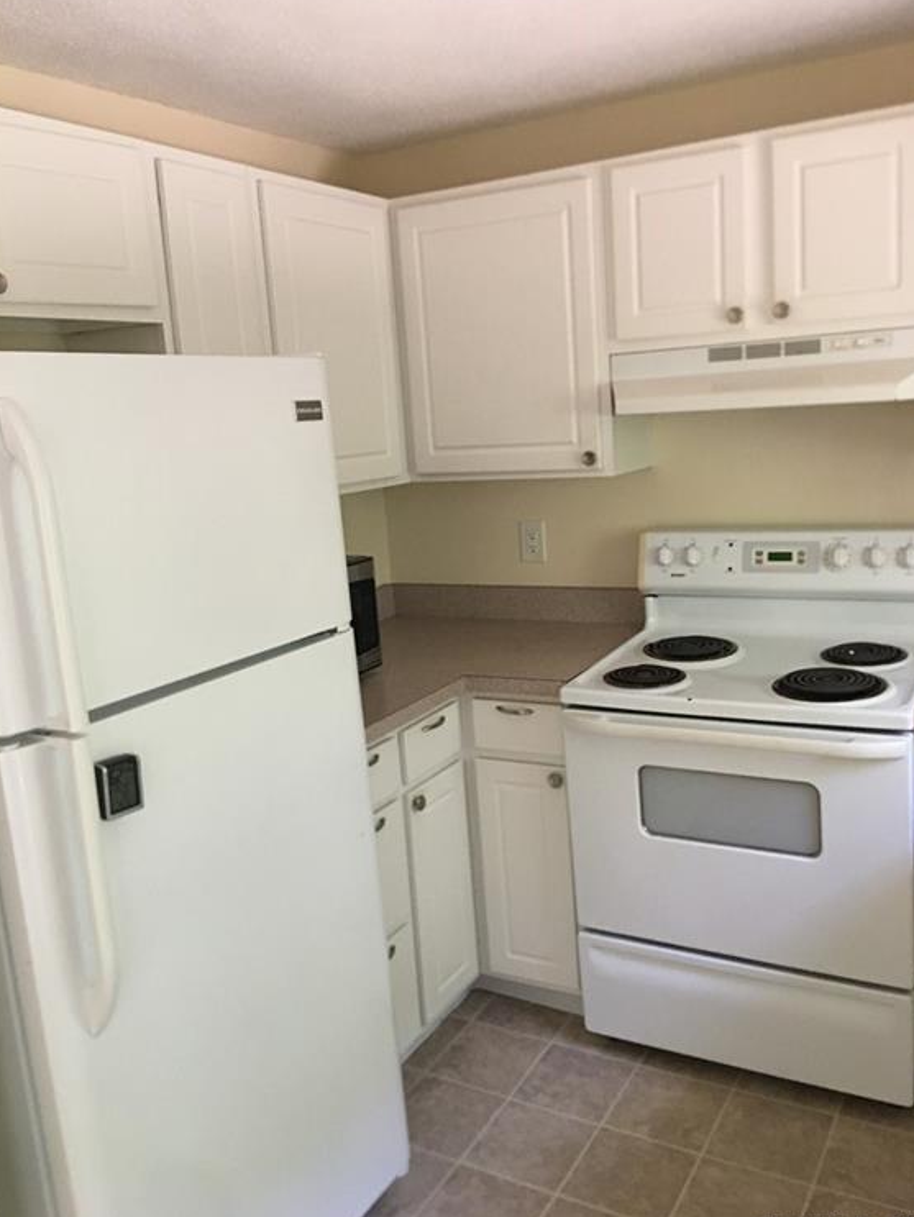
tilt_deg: -9.1
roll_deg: +2.9
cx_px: 461
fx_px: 1056
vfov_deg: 59.9
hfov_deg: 46.8
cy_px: 607
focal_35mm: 30
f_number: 2.2
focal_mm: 4.15
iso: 100
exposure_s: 1/15
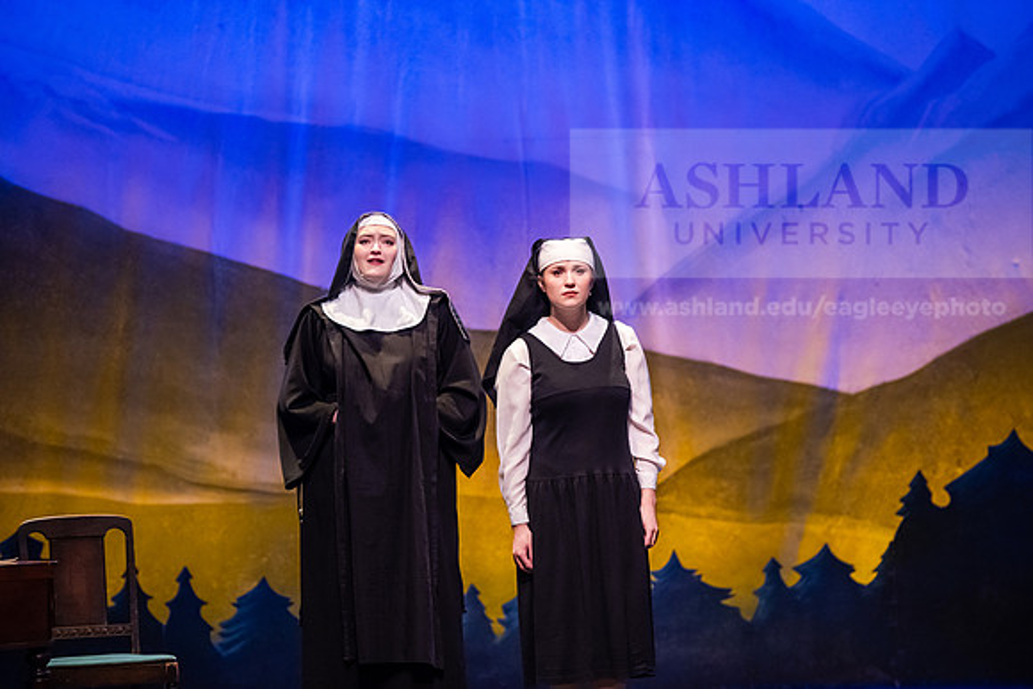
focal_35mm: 175
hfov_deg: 11.7
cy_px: 344
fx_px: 5022
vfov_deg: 7.9
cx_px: 516
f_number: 3.2
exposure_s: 1/320
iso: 4000
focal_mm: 175
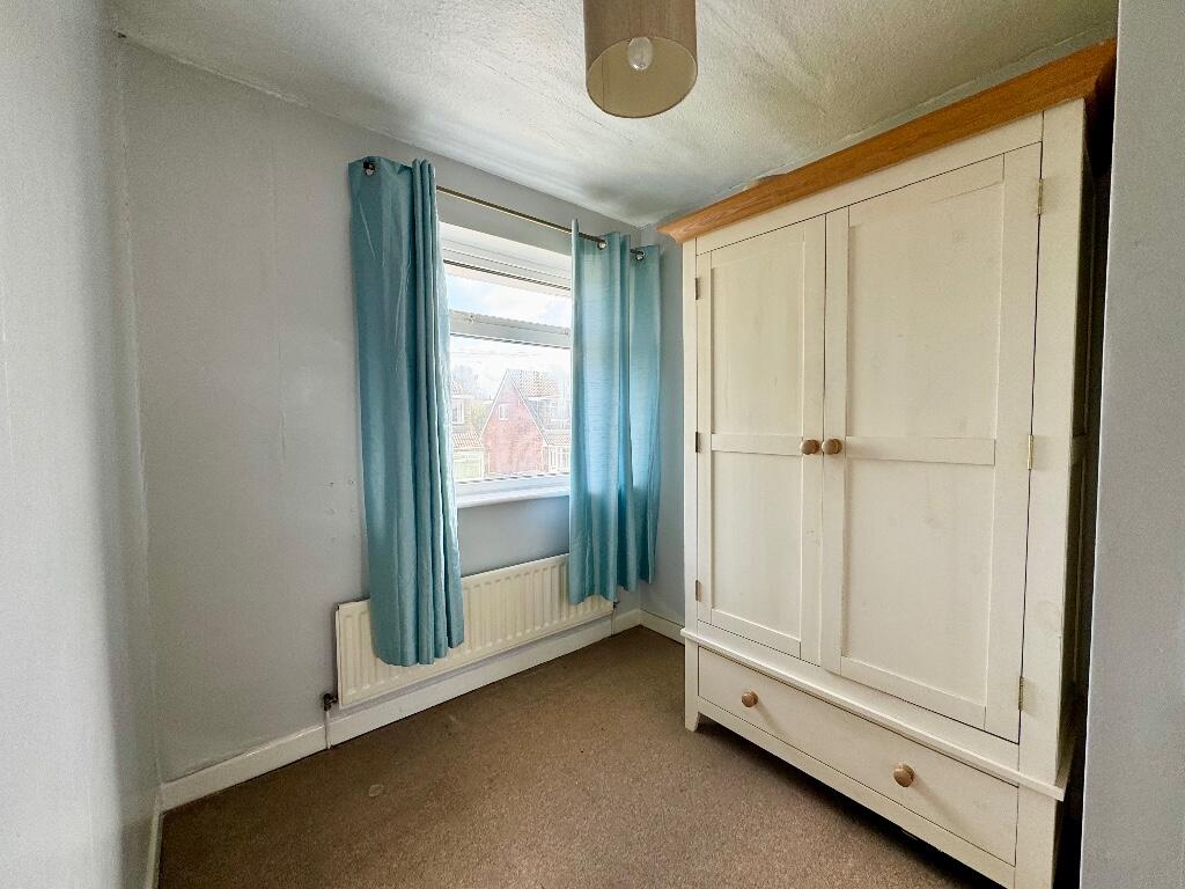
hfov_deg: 102.1
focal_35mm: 14
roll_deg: +0.7
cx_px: 592
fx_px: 479
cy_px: 444
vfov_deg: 85.7
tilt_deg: -2.8
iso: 50
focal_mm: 2.22
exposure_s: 1/99
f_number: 2.2
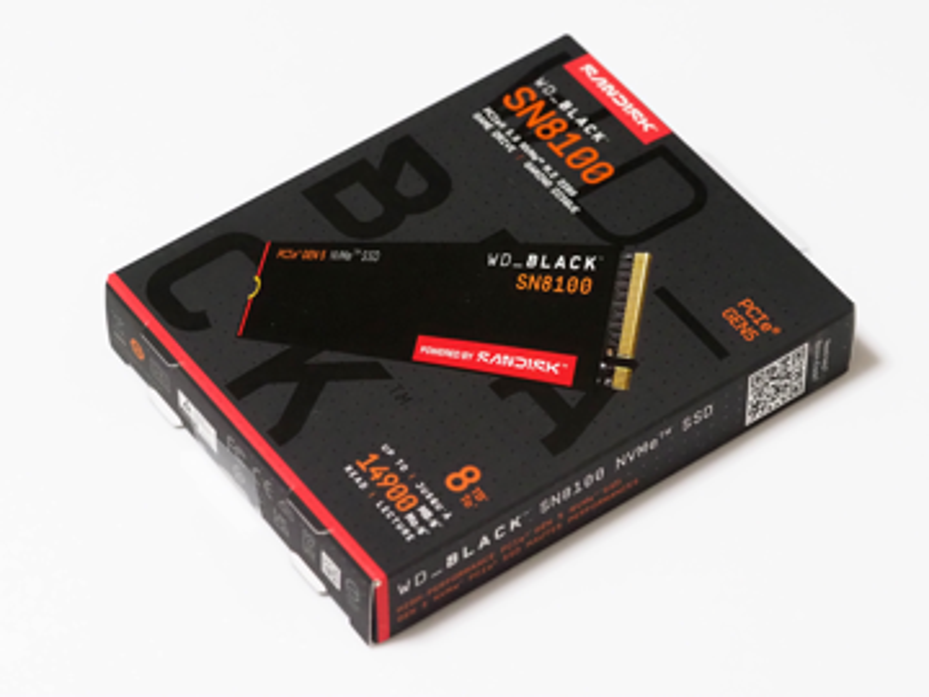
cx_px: 464
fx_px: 3220
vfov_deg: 12.3
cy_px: 348
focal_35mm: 120
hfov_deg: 16.4
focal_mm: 60
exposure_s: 1/125
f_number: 5
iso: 6400
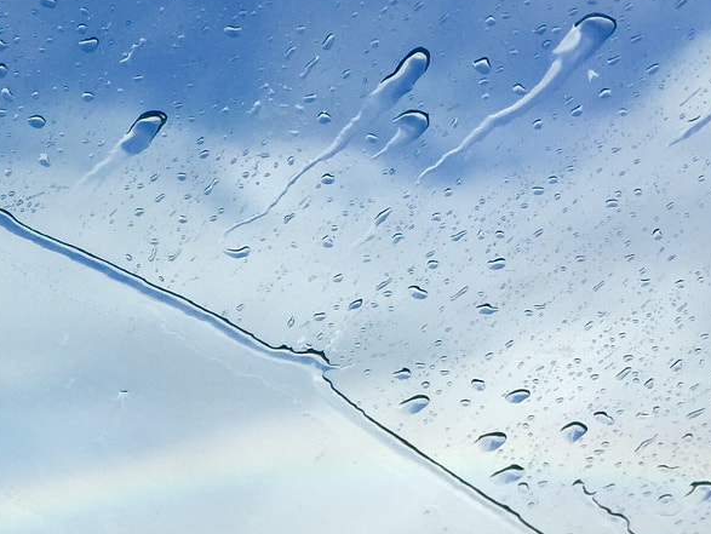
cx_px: -105
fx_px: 1624
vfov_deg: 18.6
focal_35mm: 79
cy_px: 379
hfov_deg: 23.0
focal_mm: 4.15
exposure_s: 1/2825
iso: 32
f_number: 2.2
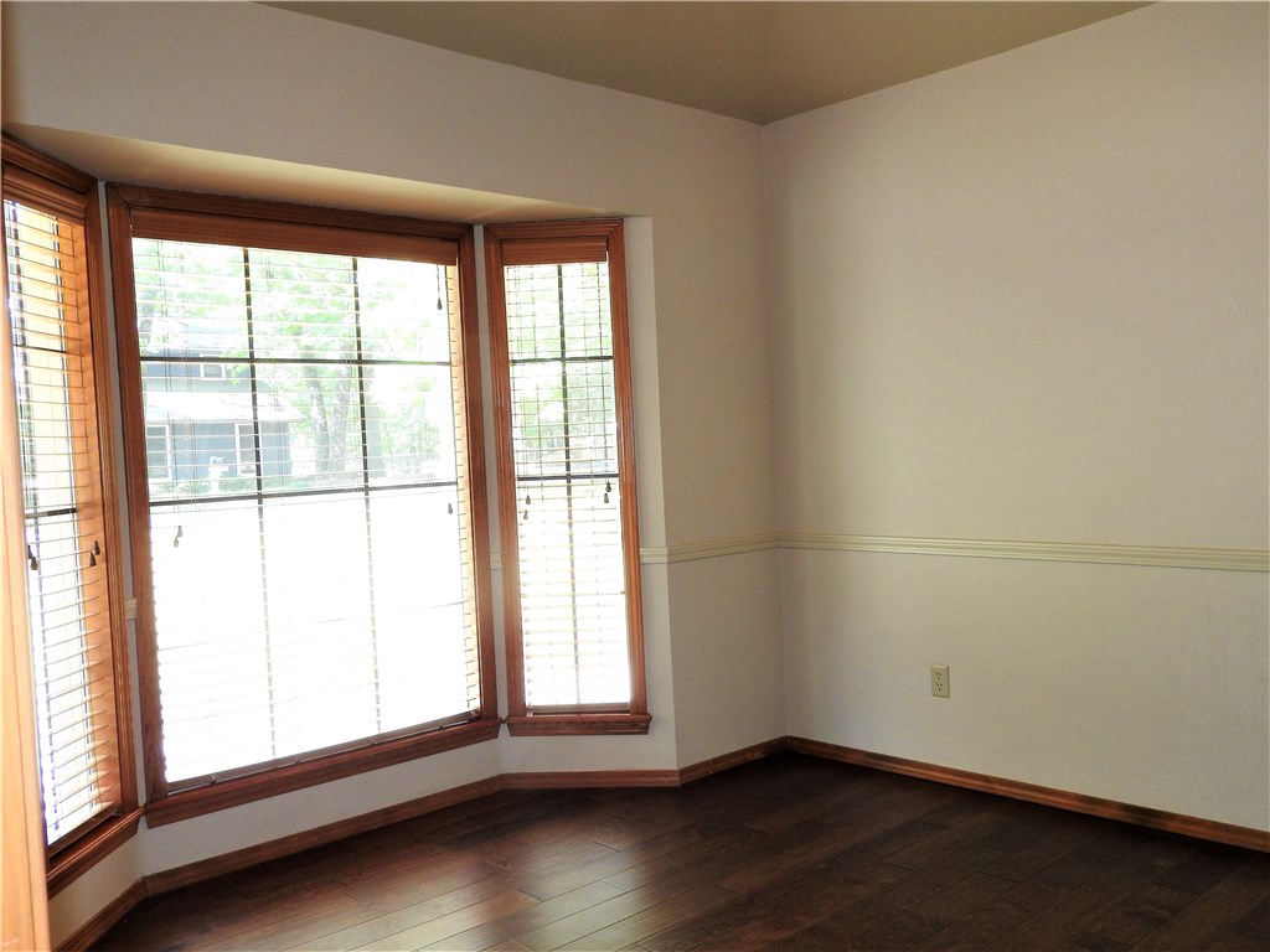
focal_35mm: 30
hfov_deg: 60.0
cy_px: 476
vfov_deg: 46.8
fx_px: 1101
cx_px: 635
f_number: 3.5
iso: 200
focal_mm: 5.4
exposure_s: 1/30
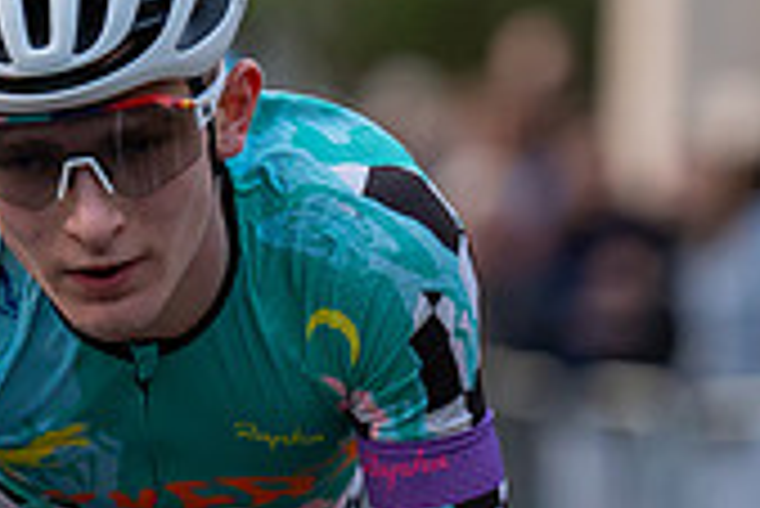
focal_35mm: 668
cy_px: -52
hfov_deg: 3.1
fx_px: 14114
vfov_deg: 2.1
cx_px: 173
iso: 2000
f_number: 2.8
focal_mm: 162
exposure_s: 1/1000
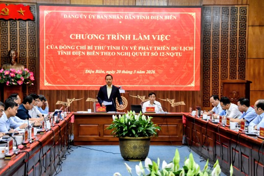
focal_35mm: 75
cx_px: 132
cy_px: 88
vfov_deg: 18.2
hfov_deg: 27.0
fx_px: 550
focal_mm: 50
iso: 2200
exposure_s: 1/125
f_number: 5
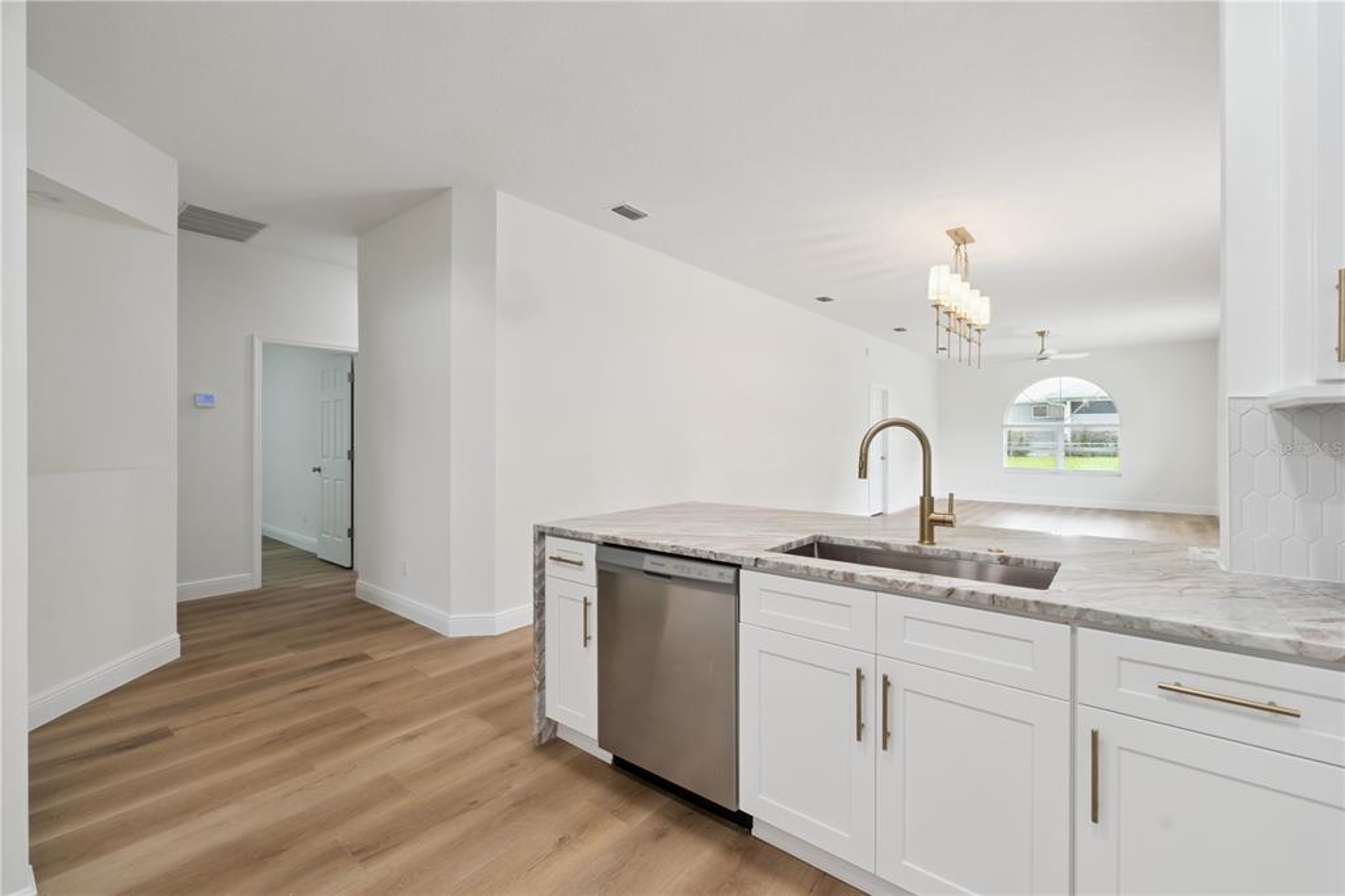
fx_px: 560
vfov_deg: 77.3
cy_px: 448
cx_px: 672
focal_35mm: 15
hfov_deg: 100.4
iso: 320
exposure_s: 1/4
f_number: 14
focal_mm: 10
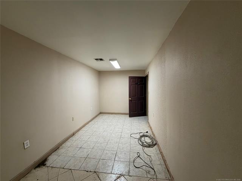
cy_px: 90
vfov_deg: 85.7
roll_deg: +1.1
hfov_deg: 102.1
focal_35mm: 14
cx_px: 121
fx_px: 98
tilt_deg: -0.5
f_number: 2.2
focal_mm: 2.22
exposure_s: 1/120
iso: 320
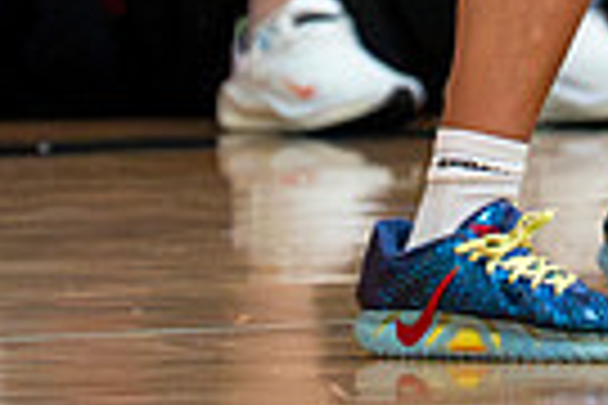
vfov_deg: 0.9
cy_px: -218
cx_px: 705
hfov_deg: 1.4
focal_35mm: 1517
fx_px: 25618
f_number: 3.2
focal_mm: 175
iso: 10000
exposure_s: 1/1250
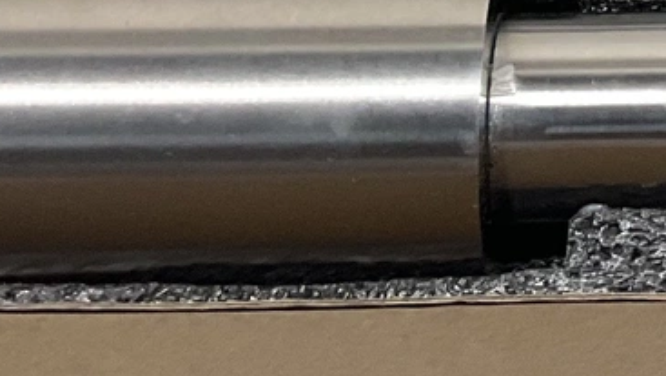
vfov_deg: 6.6
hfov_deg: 12.0
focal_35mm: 172
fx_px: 3039
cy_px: -596
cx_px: 989
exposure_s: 1/120
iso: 64
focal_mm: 3
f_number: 1.8
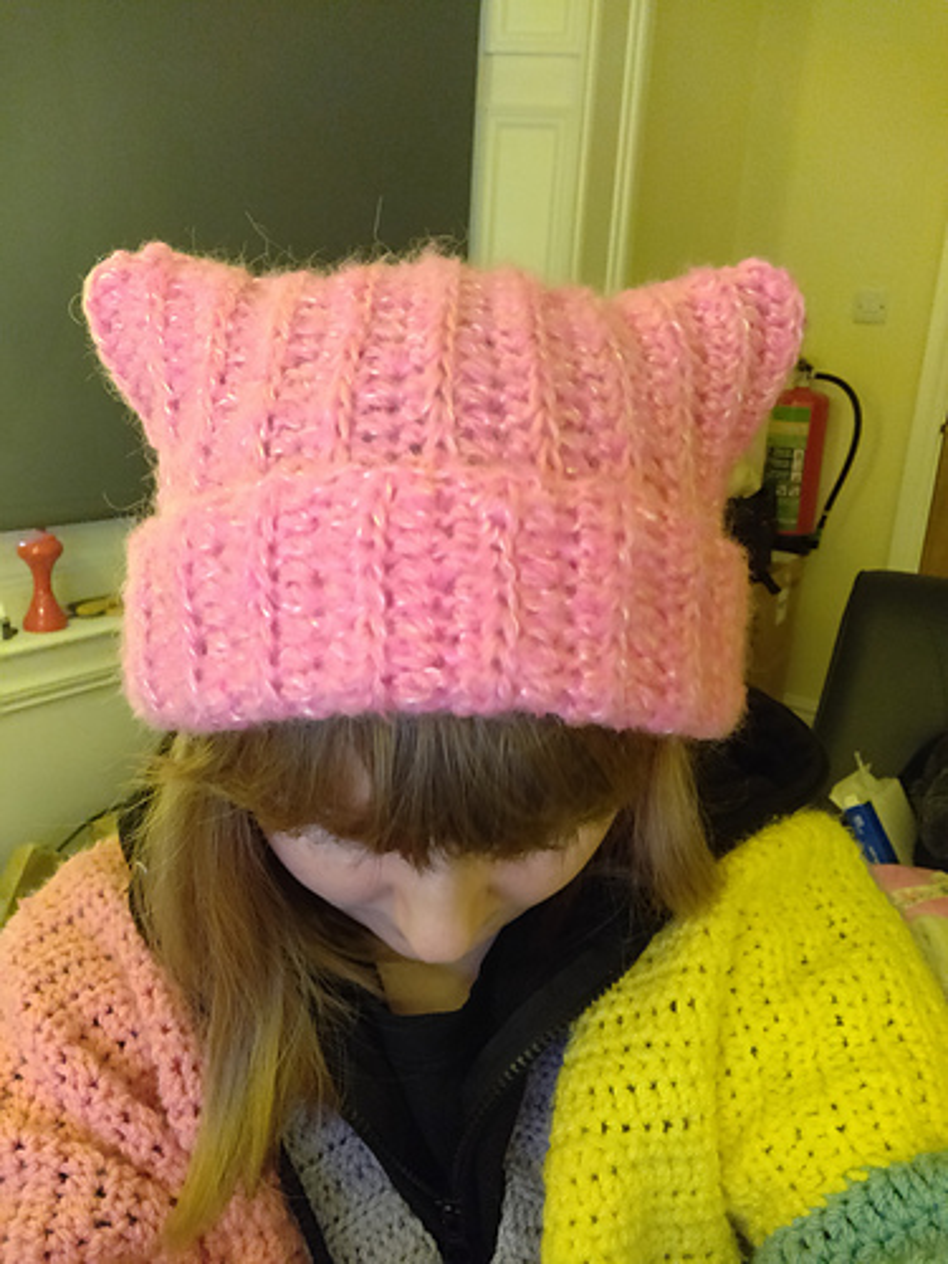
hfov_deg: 66.0
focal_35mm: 20
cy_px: 632
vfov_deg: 81.7
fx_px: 730
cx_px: 474
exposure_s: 1/10
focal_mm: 3.48
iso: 2000
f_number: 2
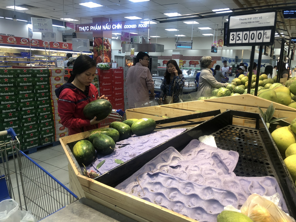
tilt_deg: -11.3
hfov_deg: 63.4
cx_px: 148
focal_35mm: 28
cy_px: 111
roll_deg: -1.0
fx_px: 239
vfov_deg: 49.7
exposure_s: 1/100
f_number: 1.8
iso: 64
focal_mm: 4
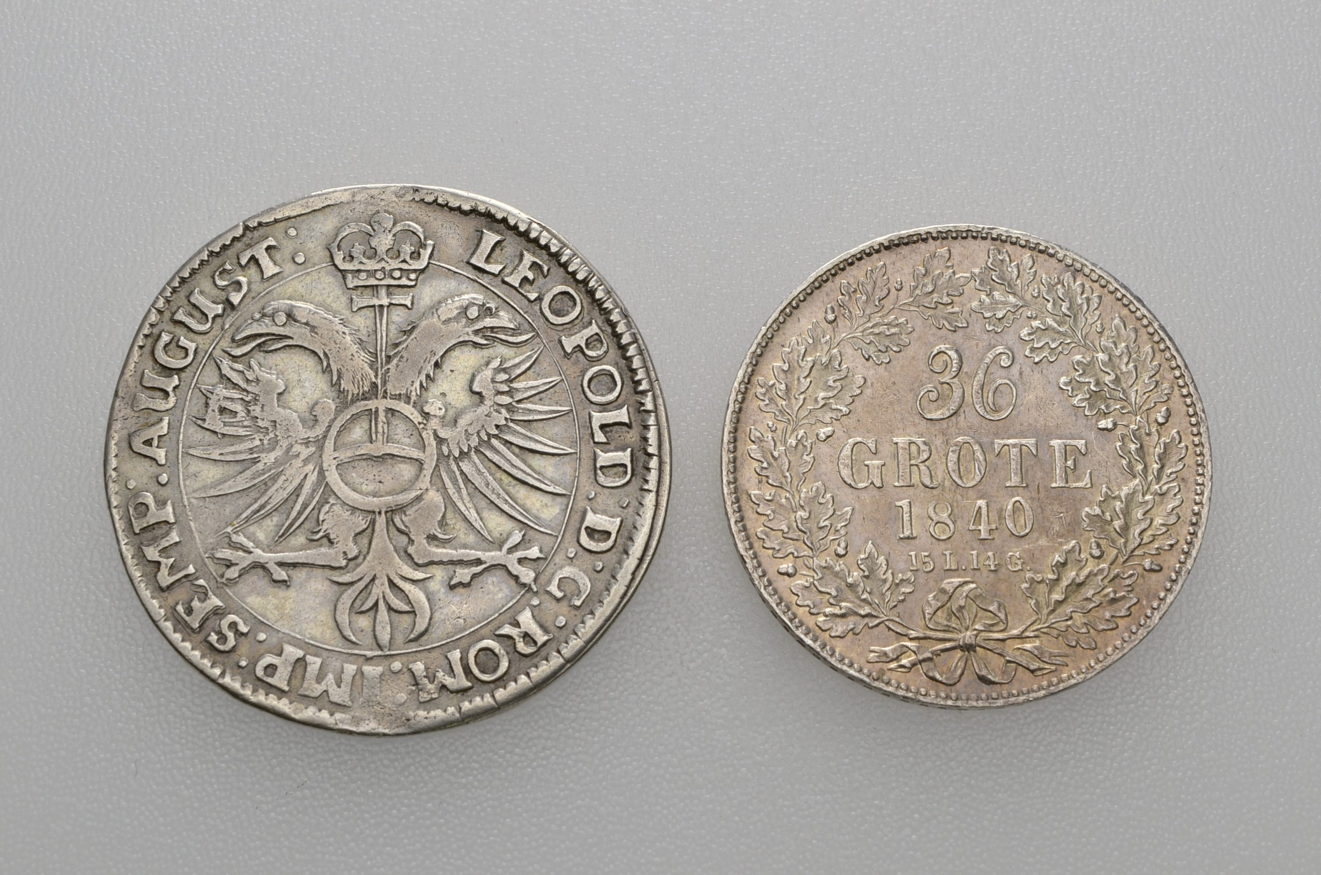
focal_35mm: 82
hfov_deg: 24.7
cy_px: 438
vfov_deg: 16.5
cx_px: 660
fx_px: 3021
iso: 400
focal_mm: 55
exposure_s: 1/200
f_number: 14
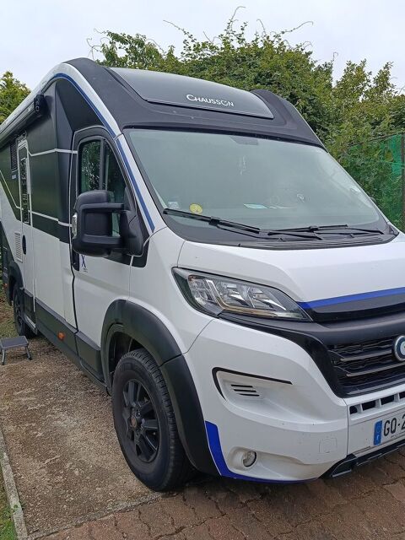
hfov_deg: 49.7
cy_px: 270
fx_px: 437
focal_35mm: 28
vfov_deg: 63.4
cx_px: 202
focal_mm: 5.24
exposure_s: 1/103
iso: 50
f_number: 1.7
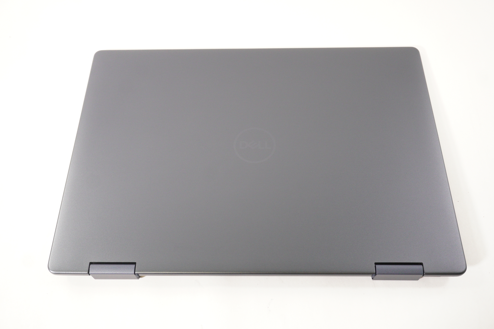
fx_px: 494
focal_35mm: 36
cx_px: 247
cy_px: 164
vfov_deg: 36.8
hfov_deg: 53.2
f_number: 5.6
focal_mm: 24
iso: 2000
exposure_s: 1/100
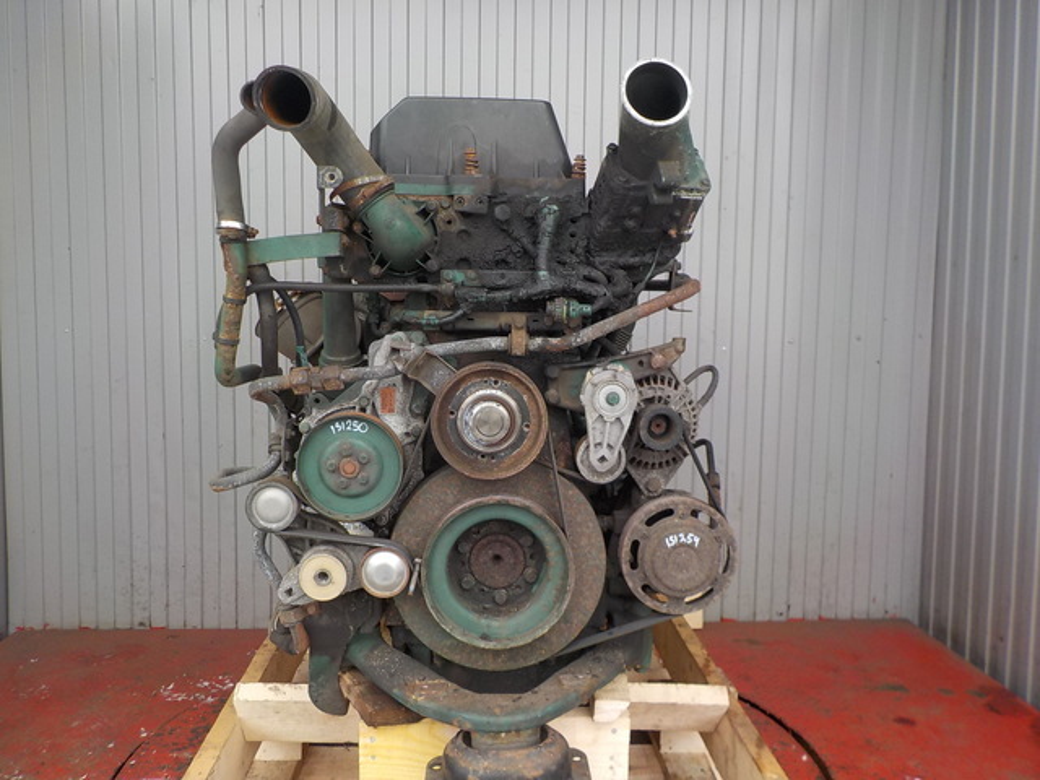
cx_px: 520
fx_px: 901
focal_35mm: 30
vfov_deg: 46.8
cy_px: 390
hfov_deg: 60.0
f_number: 3.3
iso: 125
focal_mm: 4.1
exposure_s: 1/30
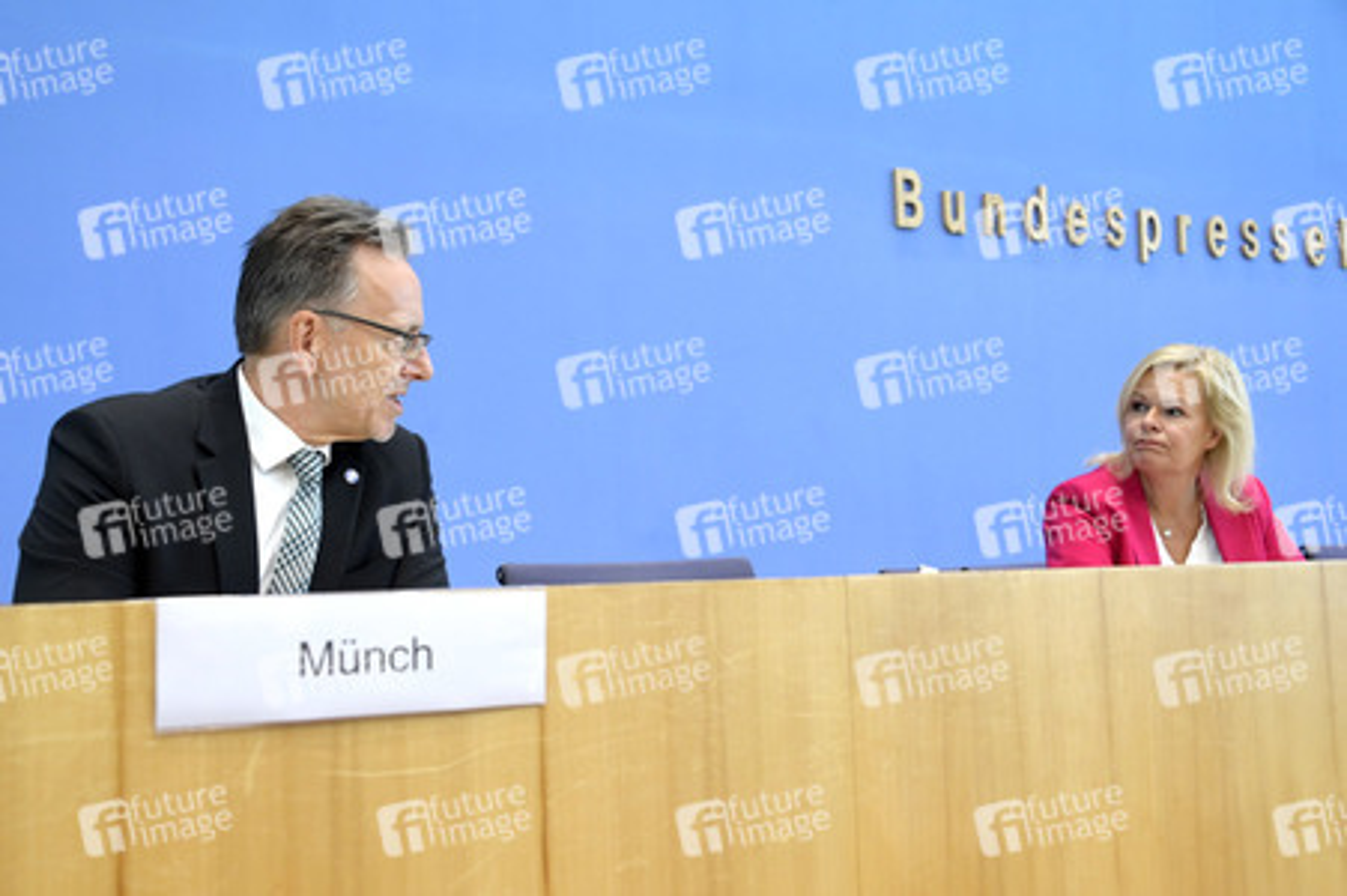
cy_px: 448
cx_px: 674
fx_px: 1496
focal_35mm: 40
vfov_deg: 33.4
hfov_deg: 48.5
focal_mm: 40
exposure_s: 1/500
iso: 4000
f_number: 5.6
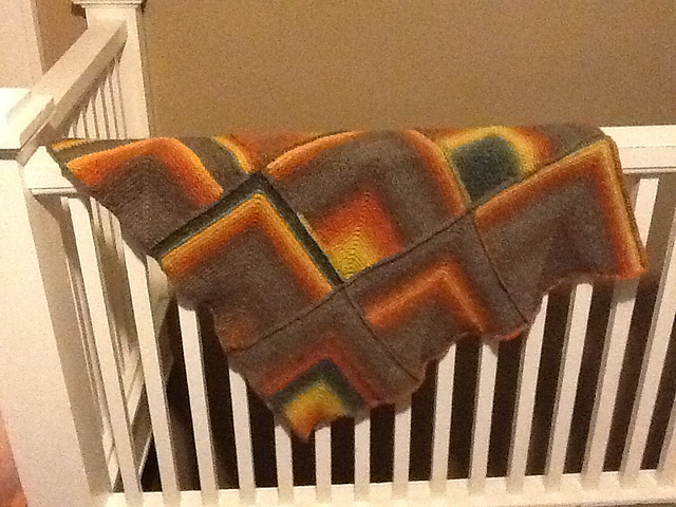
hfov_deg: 42.9
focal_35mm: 44
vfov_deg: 32.9
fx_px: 859
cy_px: 254
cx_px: 338
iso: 640
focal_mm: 2.03
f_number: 2.4
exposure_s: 1/15
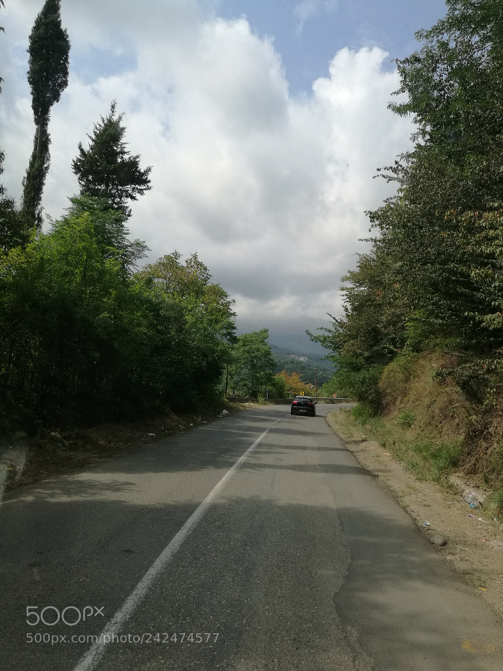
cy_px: 336
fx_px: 523
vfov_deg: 65.3
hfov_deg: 51.4
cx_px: 252
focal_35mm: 27
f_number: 2
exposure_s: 1/1355
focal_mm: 4.04
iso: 50
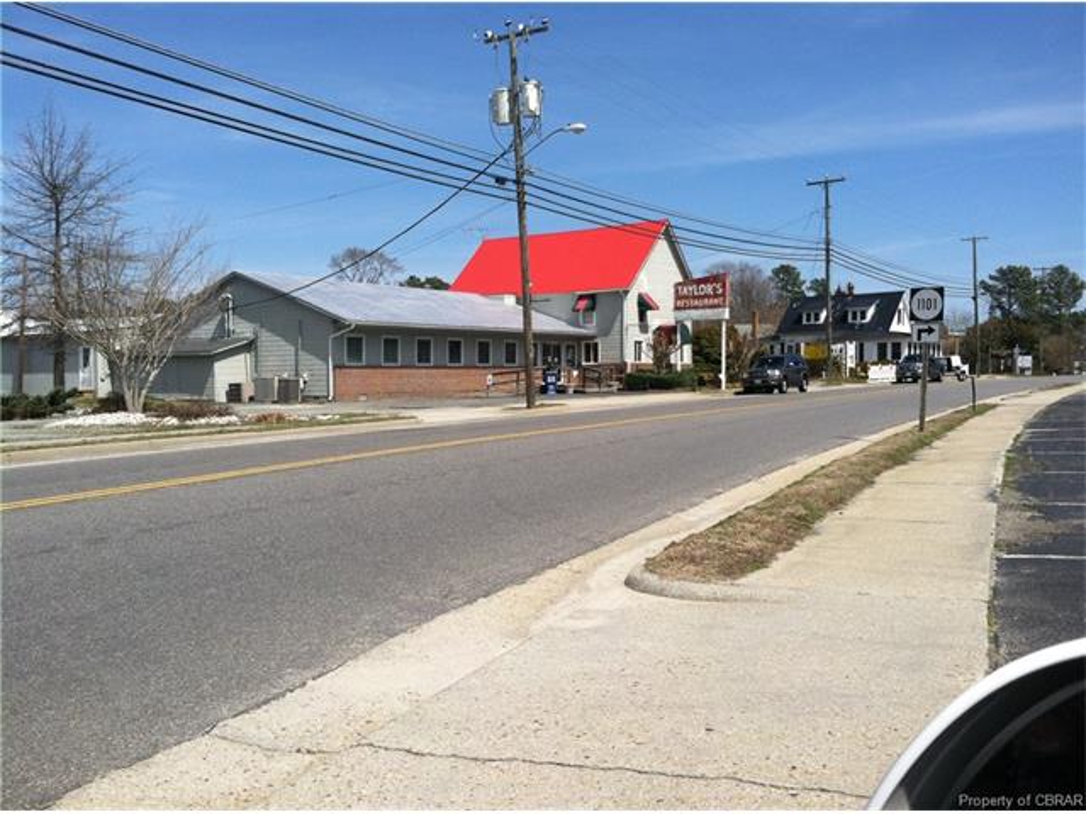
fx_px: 1098
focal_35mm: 35
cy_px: 407
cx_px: 543
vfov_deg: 40.7
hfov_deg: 52.6
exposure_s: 1/1875
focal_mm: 3.85
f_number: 2.8
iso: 80
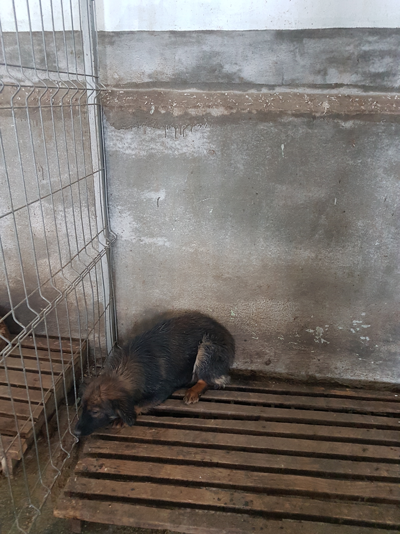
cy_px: 267
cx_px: 200
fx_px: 401
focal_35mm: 26
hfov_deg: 53.1
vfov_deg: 67.3
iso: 200
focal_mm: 4.2
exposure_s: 1/17
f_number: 1.7
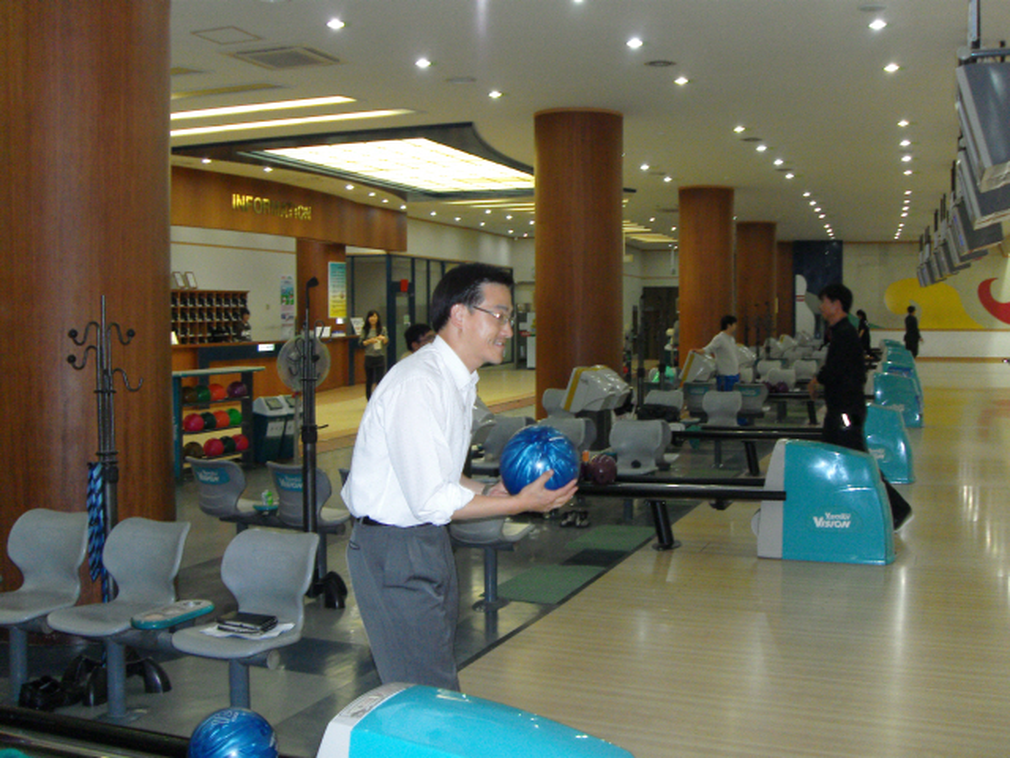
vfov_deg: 38.7
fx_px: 1080
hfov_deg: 50.1
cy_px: 379
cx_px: 505
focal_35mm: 37
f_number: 2.8
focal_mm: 6.2
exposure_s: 1/40
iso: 240
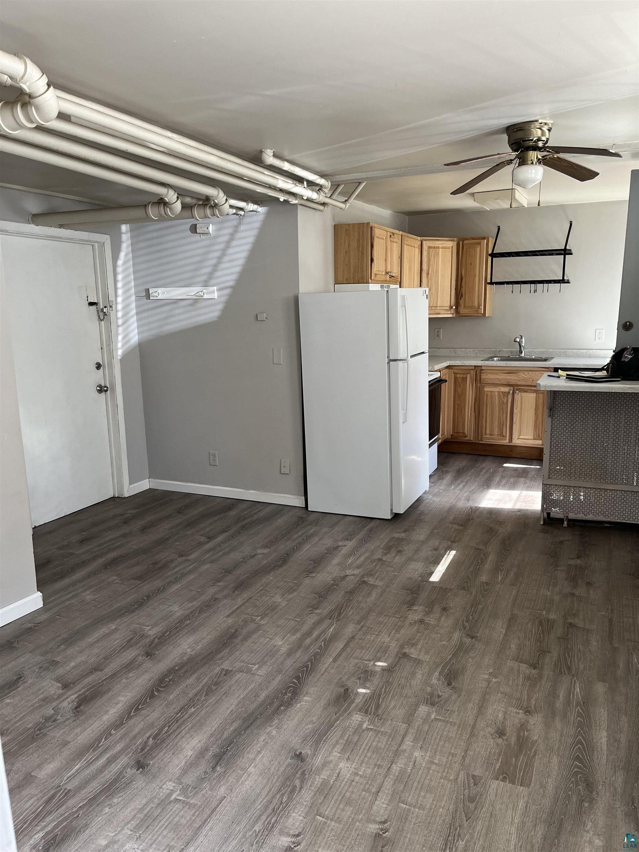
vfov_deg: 67.3
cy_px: 426
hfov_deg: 53.1
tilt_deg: -11.0
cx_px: 320
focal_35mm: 26
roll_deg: +1.1
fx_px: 640
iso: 80
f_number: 1.6
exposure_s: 1/122
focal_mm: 5.1
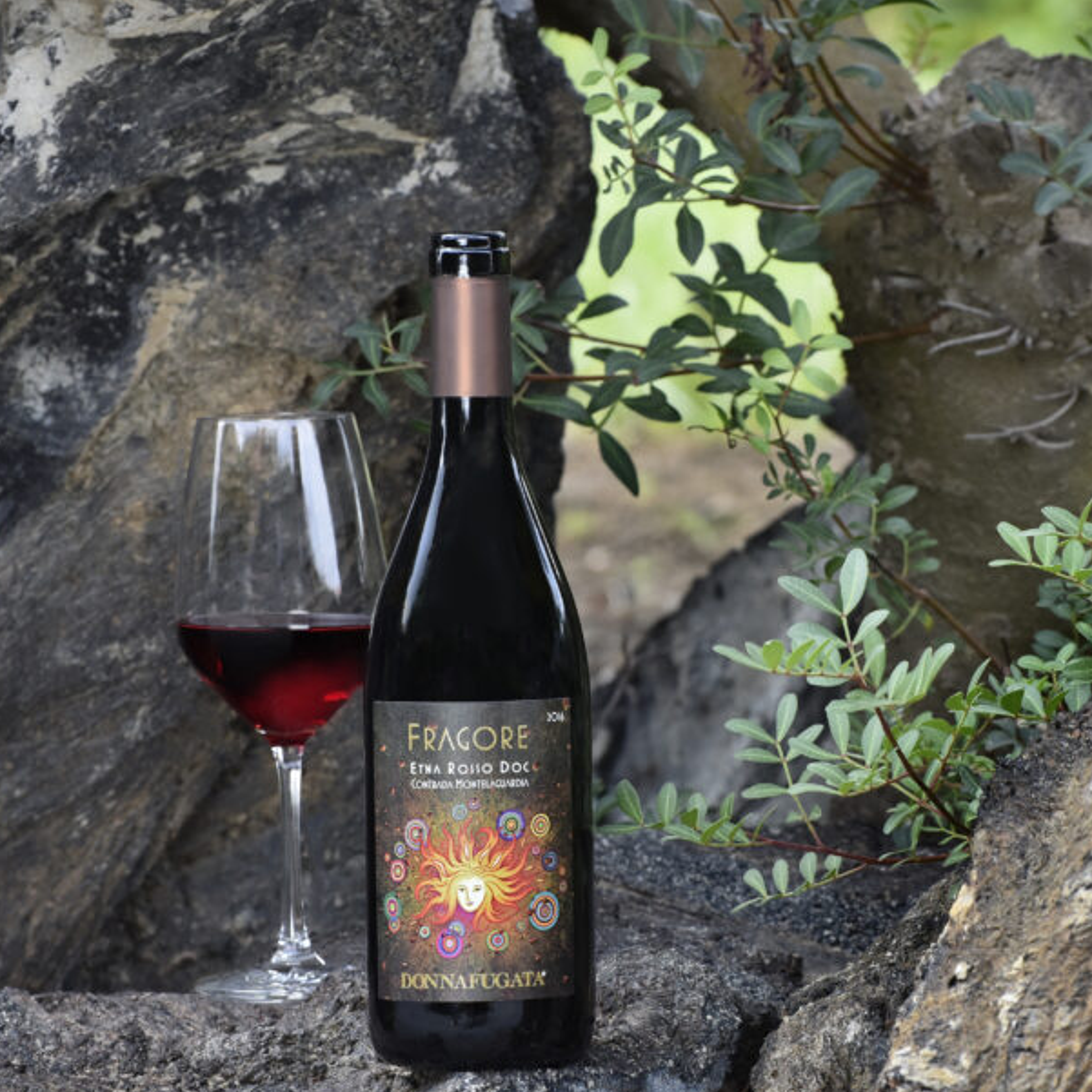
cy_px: 620
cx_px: 763
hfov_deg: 9.7
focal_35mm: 181
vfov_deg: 9.7
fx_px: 6460
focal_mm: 125
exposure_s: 1/400
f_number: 10
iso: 1250
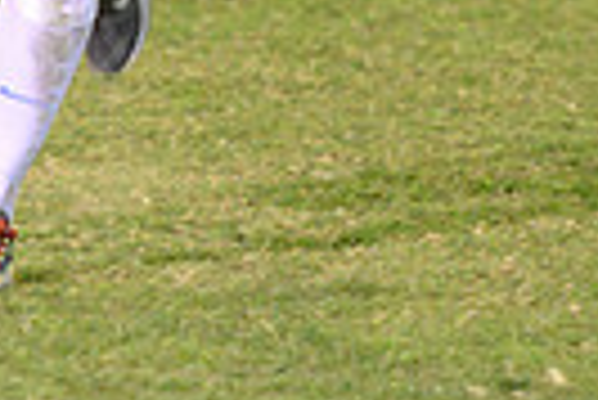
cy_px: -357
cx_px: -647
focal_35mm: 630
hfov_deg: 3.2
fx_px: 10476
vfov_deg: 2.2
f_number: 2.8
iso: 6400
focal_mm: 145
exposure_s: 1/400
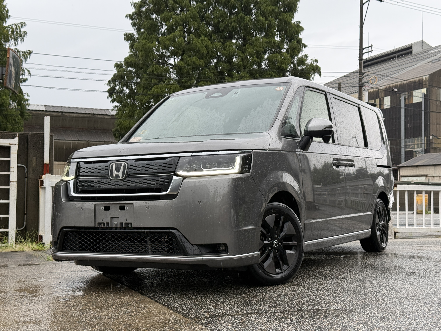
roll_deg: -0.1
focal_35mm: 48
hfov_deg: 39.7
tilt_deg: +2.8
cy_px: 166
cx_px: 220
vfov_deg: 30.3
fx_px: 612
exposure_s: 1/297
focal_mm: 6.76
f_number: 1.78
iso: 80
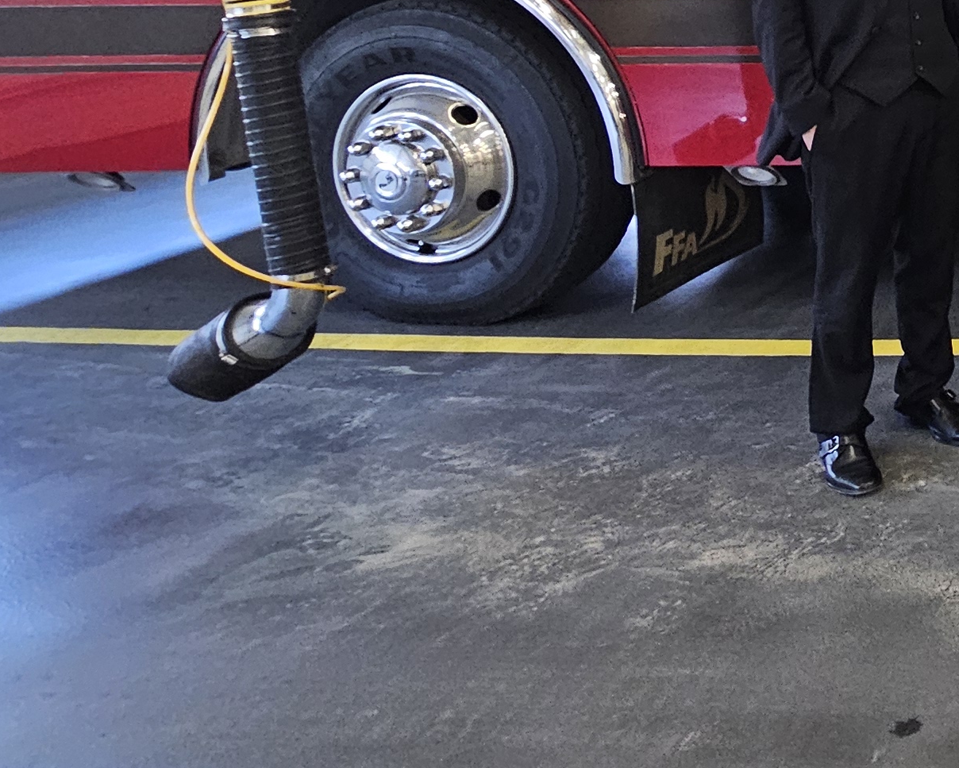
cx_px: 1495
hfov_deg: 27.2
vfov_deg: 31.7
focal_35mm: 42
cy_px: -72
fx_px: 1192
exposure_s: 1/30
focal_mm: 2.2
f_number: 2.2
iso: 320
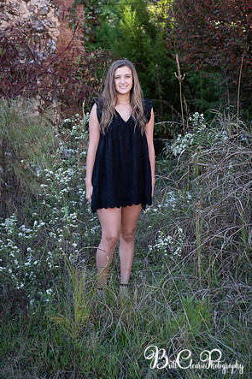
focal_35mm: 61
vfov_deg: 32.9
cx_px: 125
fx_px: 641
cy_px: 188
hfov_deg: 22.2
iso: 400
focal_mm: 40.1
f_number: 3.6
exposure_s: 1/250
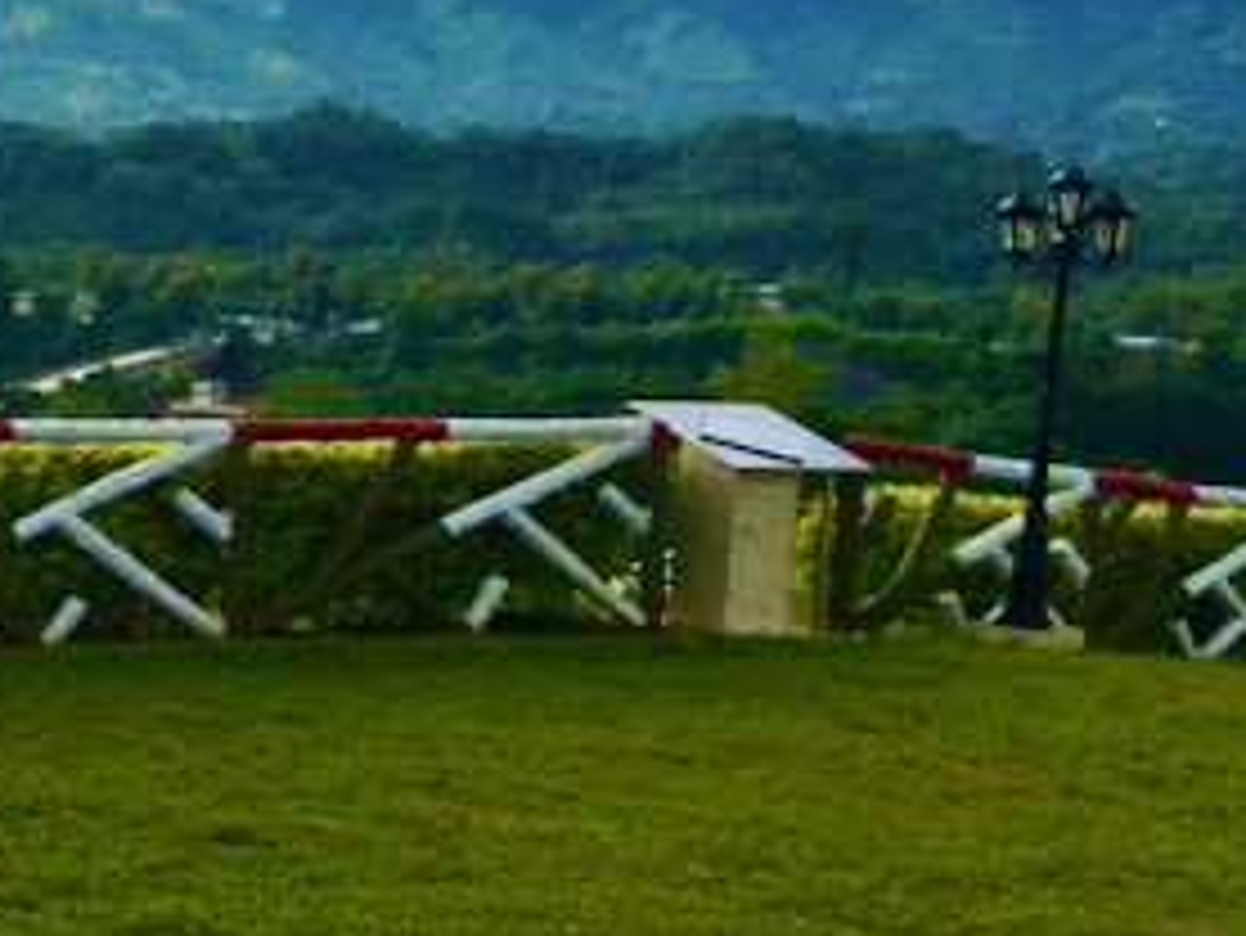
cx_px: -67
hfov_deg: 27.0
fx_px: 2413
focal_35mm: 67
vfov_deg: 21.9
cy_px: 590
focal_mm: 4.15
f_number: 2.2
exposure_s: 1/760
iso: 32
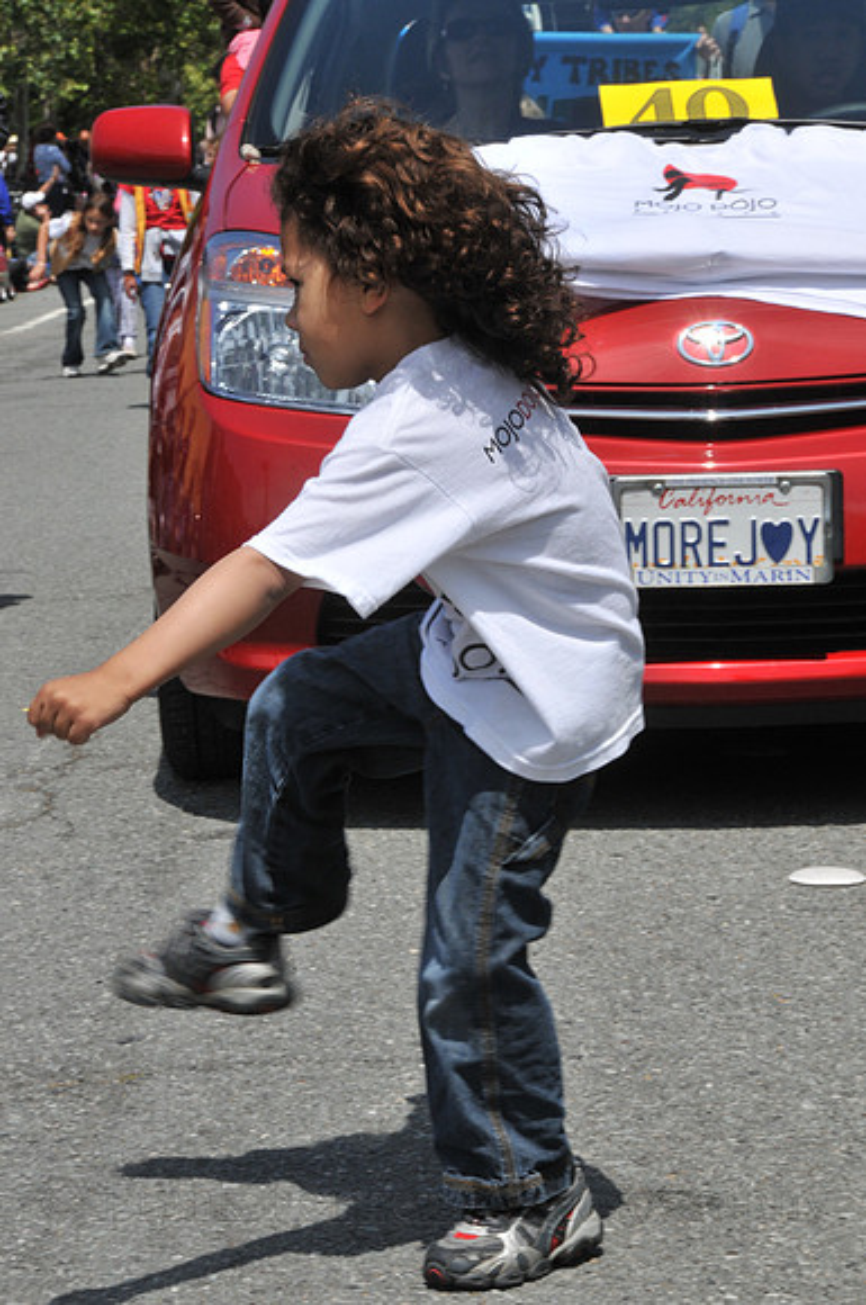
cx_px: 433
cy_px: 652
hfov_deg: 12.1
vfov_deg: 18.2
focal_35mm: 112
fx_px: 4071
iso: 400
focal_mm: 75
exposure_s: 1/250
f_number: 22
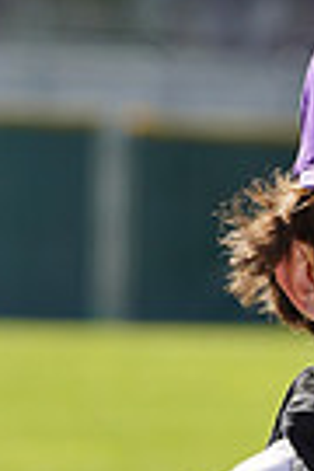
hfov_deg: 1.6
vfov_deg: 2.5
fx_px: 10976
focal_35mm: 839
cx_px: 406
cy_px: 694
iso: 100
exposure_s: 1/250
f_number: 8
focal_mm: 196
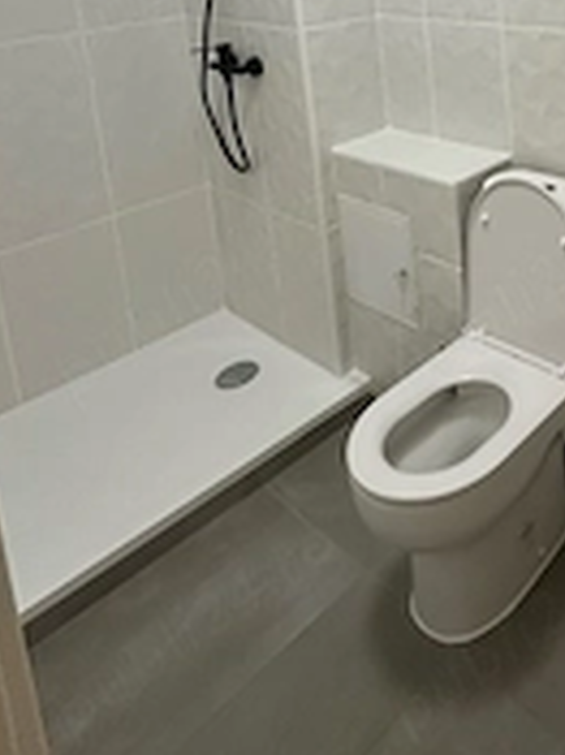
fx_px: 697
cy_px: 9
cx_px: 617
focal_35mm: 32
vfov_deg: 47.6
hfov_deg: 37.2
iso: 160
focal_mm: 2.22
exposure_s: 1/100
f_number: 2.2
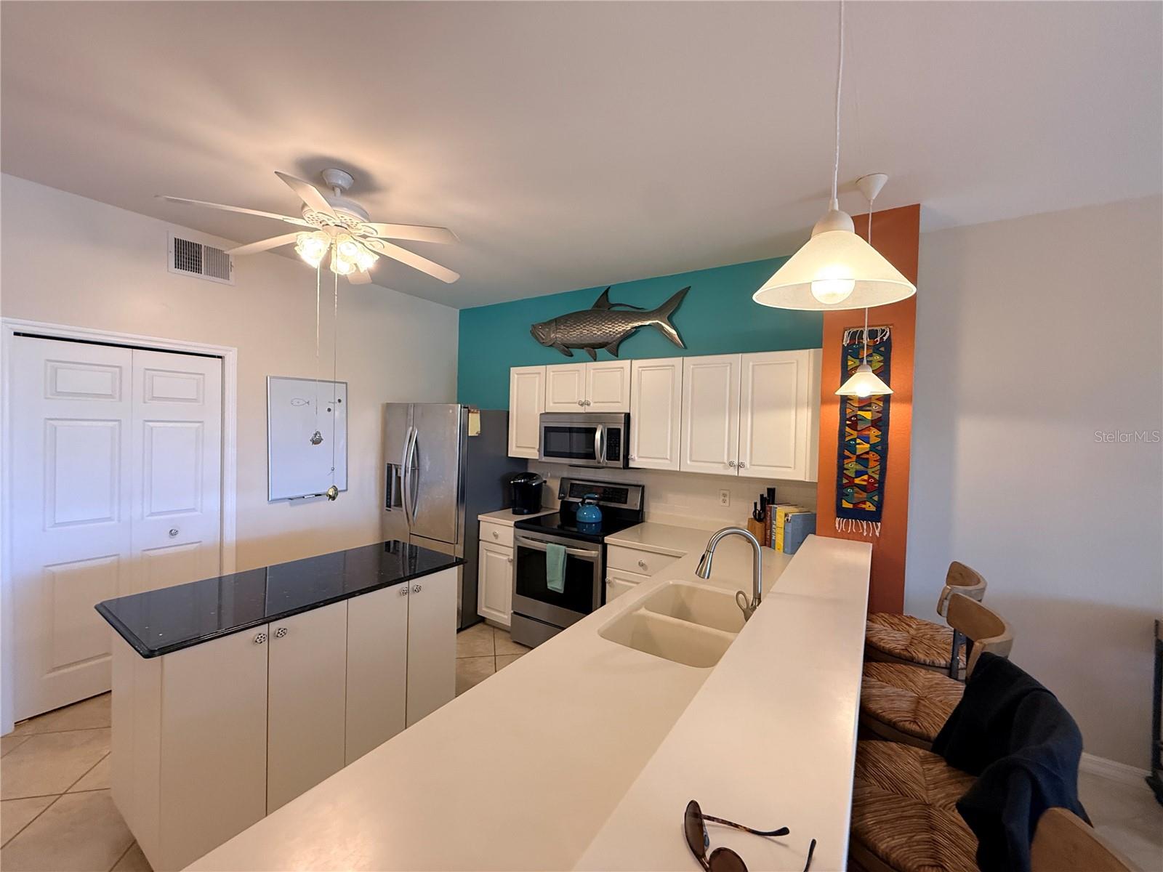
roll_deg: -1.4
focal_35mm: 14
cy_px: 436
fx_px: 470
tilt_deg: -1.0
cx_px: 582
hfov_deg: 102.1
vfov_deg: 85.7
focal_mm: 2.22
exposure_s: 1/120
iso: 320
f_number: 2.2
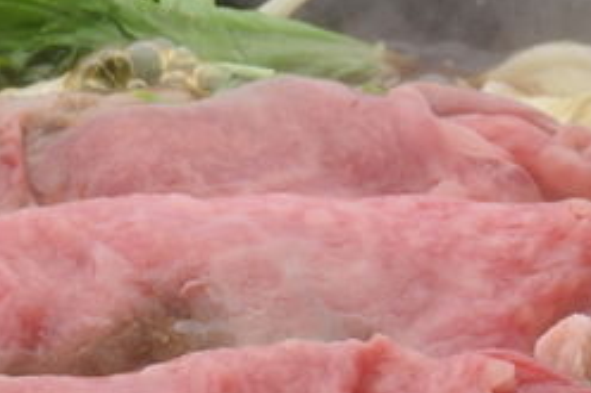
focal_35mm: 699
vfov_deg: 2.0
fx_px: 11467
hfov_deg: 3.0
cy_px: 360
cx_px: 181
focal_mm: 170
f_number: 22
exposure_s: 1/125
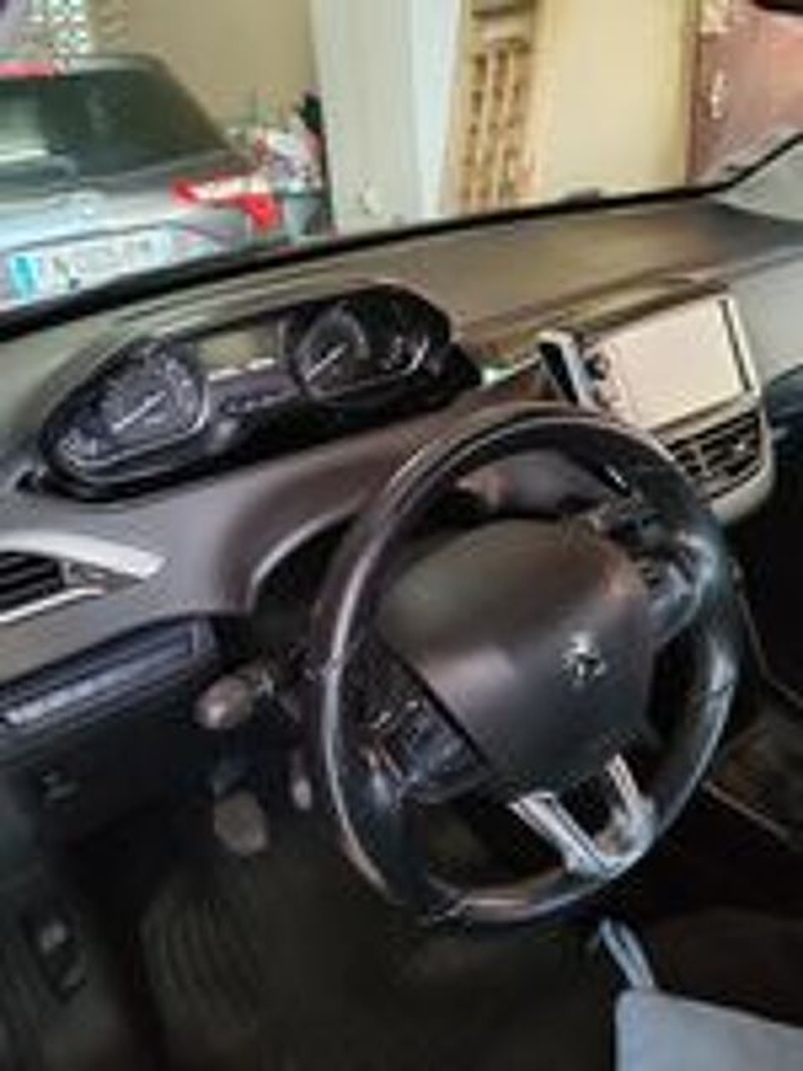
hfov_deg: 51.4
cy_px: 536
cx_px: 402
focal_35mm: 27
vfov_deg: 65.3
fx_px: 835
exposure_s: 1/50
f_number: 1.9
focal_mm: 6.12
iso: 640
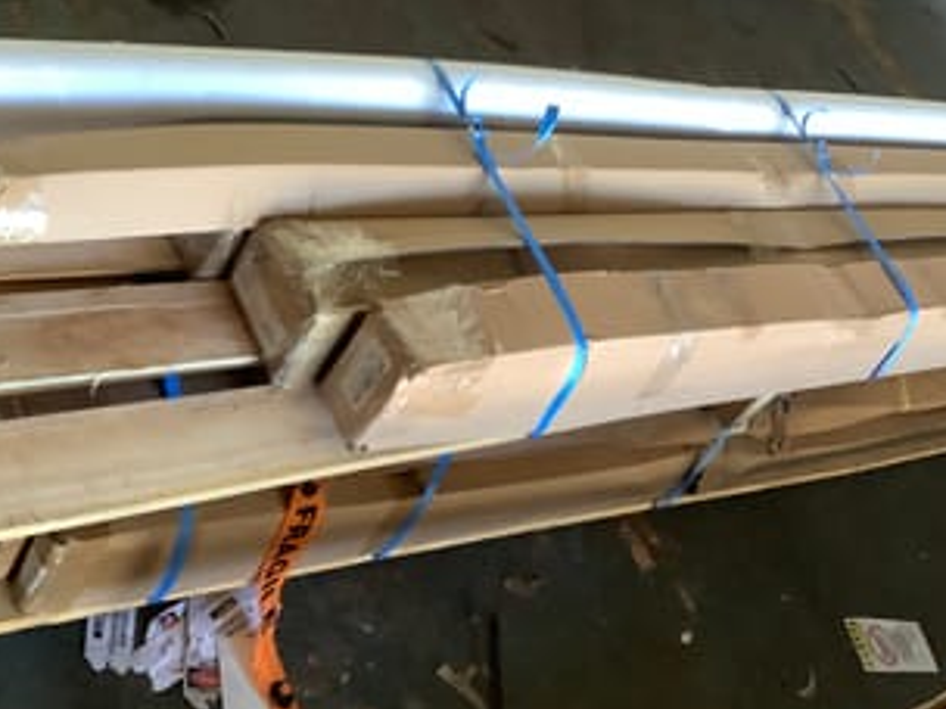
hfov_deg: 37.5
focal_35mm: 51
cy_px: 225
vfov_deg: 28.3
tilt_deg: -37.5
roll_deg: -41.5
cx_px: 513
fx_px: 1394
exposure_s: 1/50
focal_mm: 3.3
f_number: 2.4
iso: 250
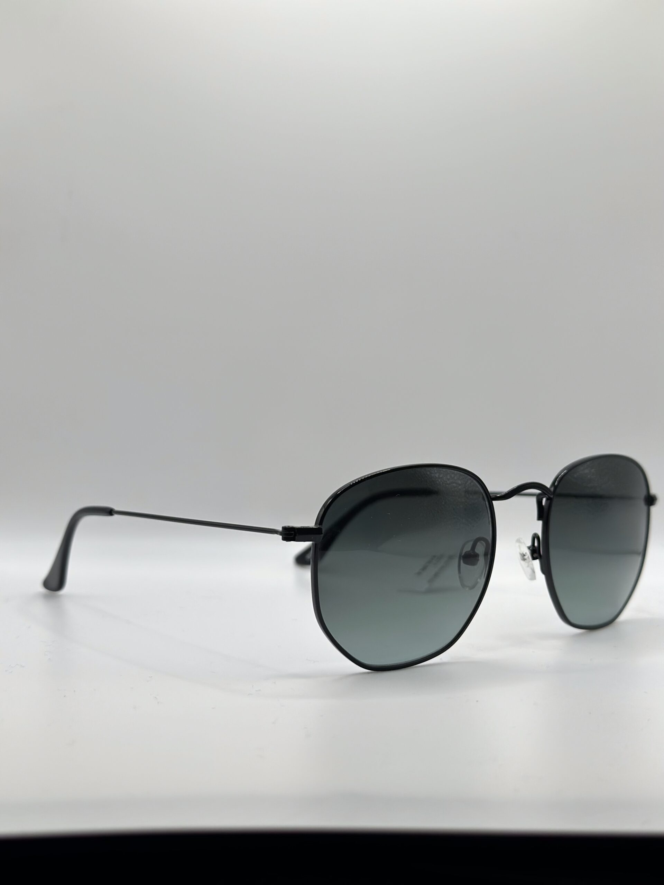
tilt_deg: -9.5
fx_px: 1228
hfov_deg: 30.3
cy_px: 442
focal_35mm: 48
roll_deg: -2.7
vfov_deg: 39.7
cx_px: 332
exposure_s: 1/564
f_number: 1.78
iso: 80
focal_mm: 6.86
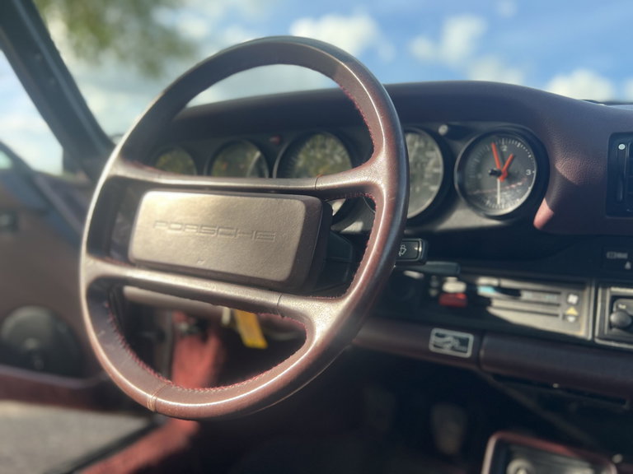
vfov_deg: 53.1
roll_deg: -2.9
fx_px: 475
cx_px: 316
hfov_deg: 67.3
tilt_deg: -4.1
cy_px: 237
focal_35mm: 26
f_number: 1.5
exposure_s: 1/561
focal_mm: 5.7
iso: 50
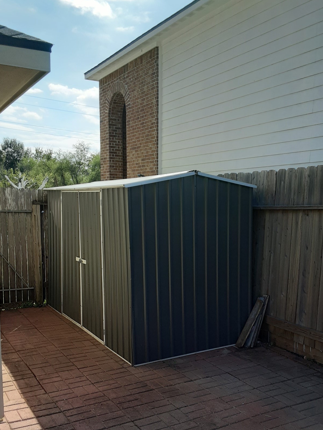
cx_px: 159
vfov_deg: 51.1
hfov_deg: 39.7
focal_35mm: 36
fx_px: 448
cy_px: 253
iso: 40
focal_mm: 2.9
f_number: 1.9
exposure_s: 1/748
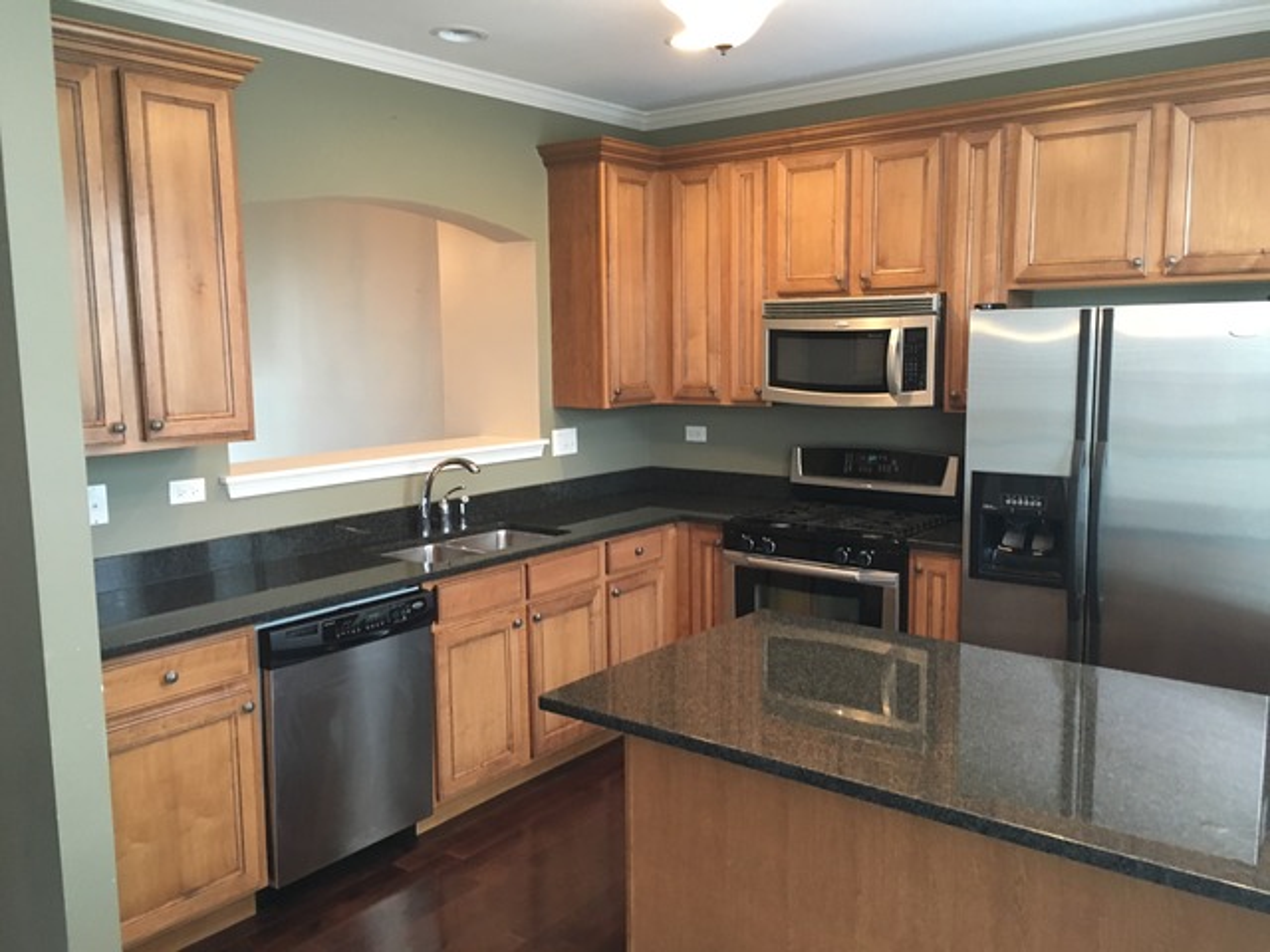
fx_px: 1064
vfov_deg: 48.2
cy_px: 476
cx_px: 635
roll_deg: +0.0
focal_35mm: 29
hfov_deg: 61.7
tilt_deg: -7.0
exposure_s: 1/30
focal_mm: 4.15
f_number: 2.2
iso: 160
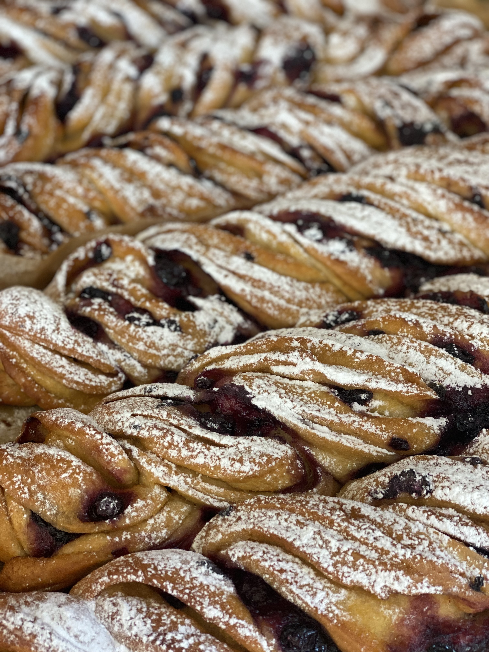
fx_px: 979
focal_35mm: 52
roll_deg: -0.3
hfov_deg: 28.0
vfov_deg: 36.8
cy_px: 326
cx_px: 244
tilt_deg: -44.9
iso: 160
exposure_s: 1/100
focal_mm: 6
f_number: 2
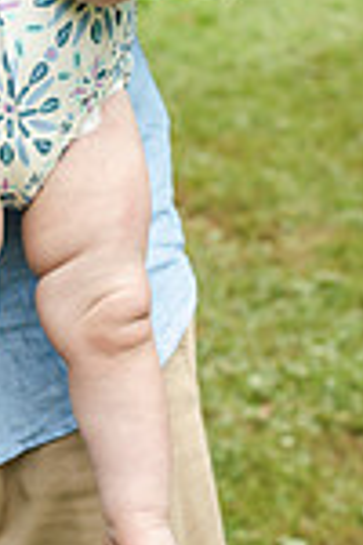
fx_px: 2269
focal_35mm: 150
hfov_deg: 9.1
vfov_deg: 13.4
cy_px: -47
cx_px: 36
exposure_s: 1/1250
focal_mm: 50
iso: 640
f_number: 4.5
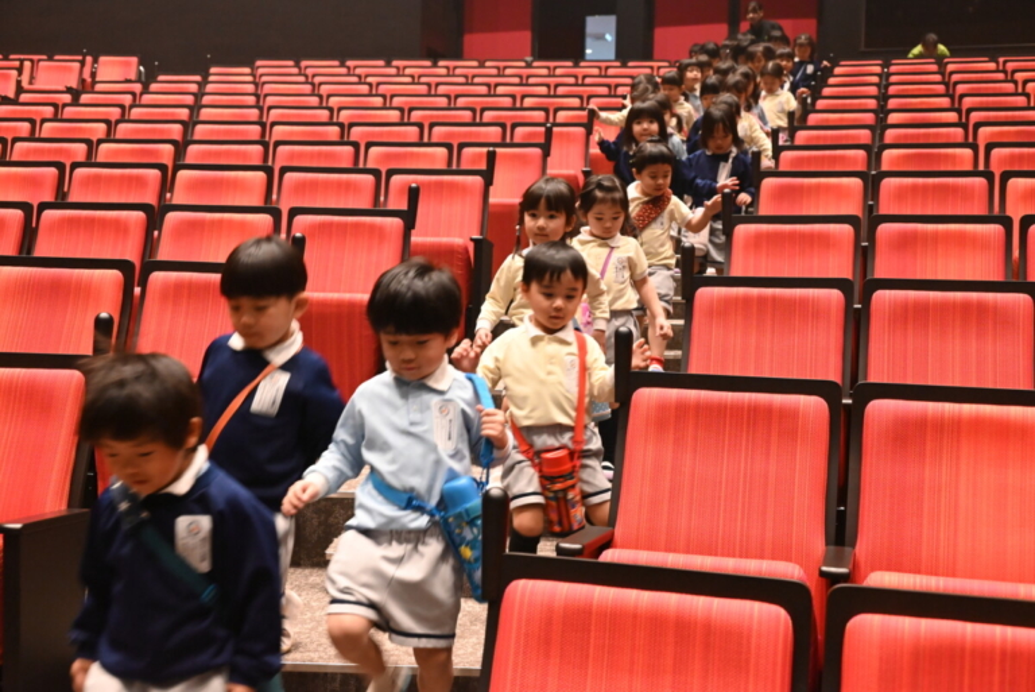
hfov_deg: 46.4
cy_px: 346
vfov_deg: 31.9
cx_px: 518
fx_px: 1208
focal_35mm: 42
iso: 6400
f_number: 5
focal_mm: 42
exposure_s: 1/50
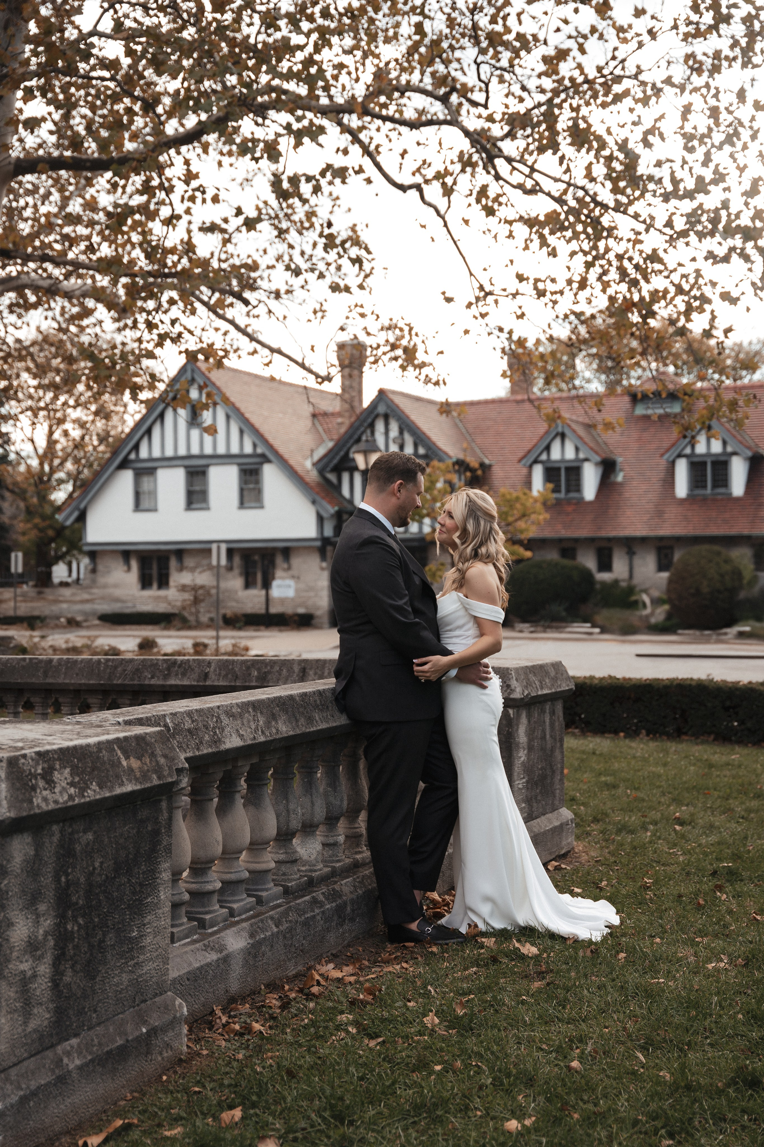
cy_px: 574
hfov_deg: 28.3
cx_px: 382
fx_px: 1515
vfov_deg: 41.4
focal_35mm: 48
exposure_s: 1/400
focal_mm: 47.6
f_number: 3.2
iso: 125
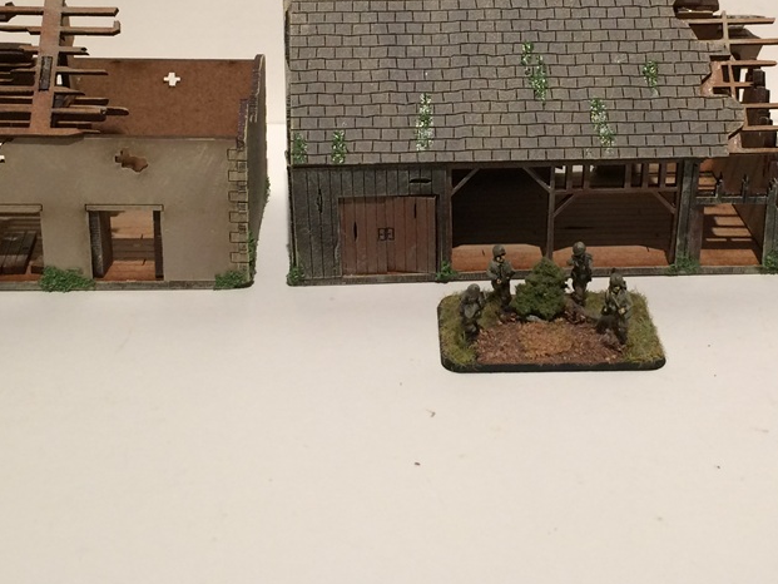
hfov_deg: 34.3
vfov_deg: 25.4
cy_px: 69
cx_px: 446
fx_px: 1259
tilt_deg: -21.0
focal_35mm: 56
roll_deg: -0.4
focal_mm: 4.15
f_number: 2.2
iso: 100
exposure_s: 1/33
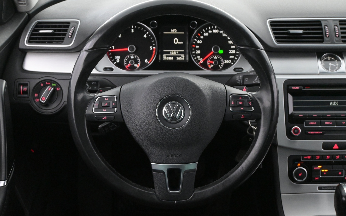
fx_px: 441
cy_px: 107
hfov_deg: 42.8
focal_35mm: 47
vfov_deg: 27.5
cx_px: 173
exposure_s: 1/50
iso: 5600
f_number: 4.8
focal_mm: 30.5
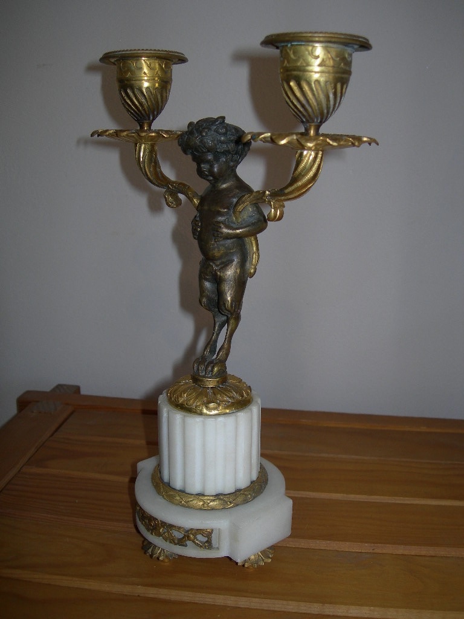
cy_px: 310
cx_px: 232
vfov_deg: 49.0
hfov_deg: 37.7
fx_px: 679
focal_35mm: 38
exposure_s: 1/60.1
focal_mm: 7.8
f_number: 2.8
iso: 50
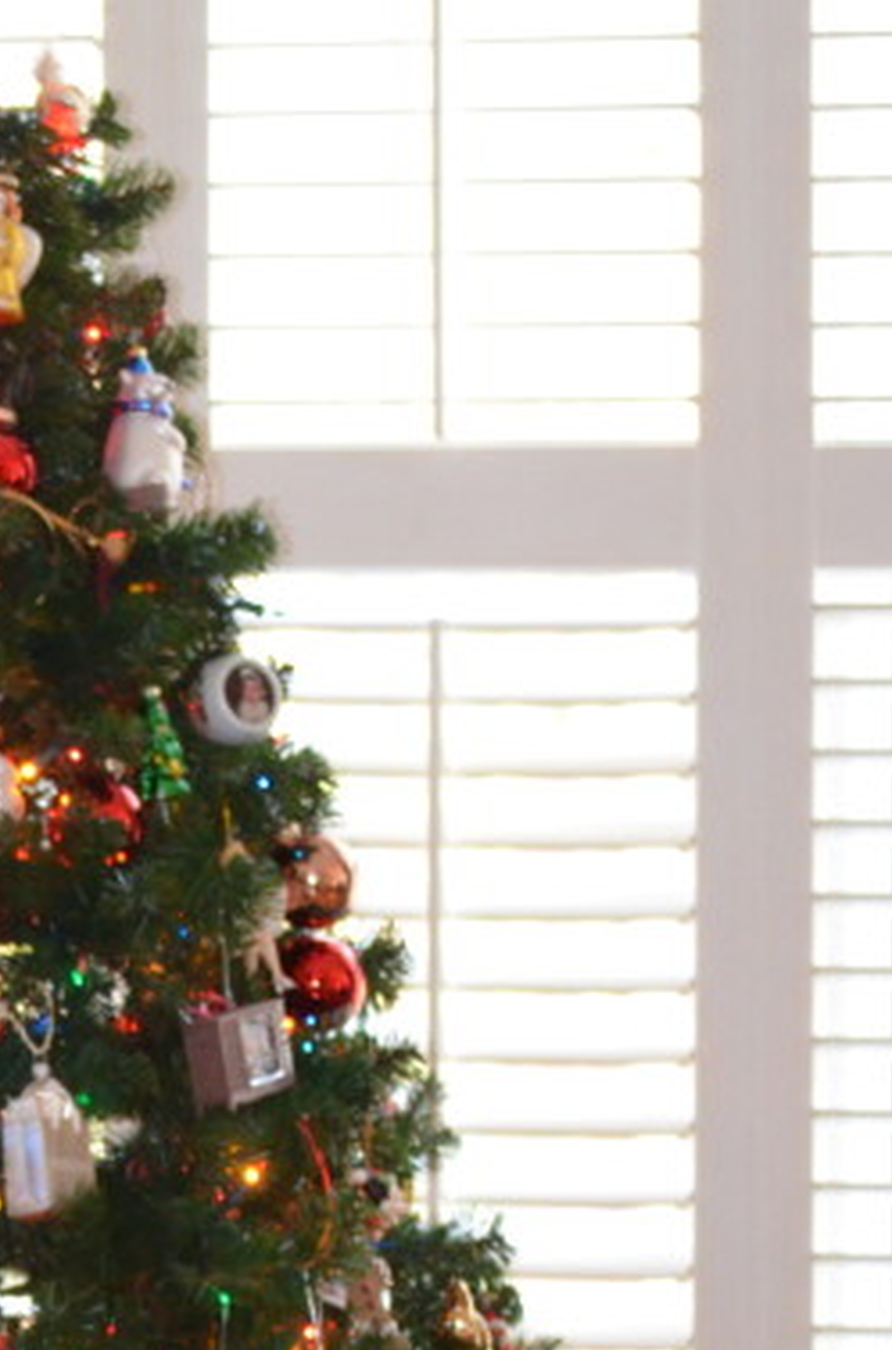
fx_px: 8392
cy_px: 1397
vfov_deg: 9.1
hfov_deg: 6.1
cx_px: -125
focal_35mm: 224
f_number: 4
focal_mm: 55
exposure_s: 1/60
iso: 2200
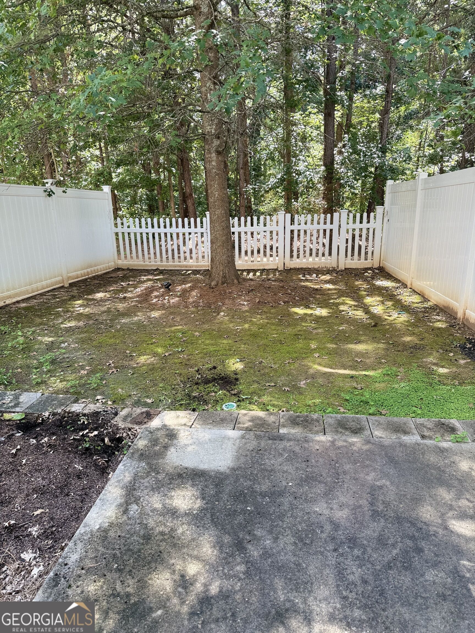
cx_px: 238
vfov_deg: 71.6
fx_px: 439
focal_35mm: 24
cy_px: 316
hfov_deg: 56.8
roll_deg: +1.6
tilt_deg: -16.4
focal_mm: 6.76
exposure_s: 1/121
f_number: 1.78
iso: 80
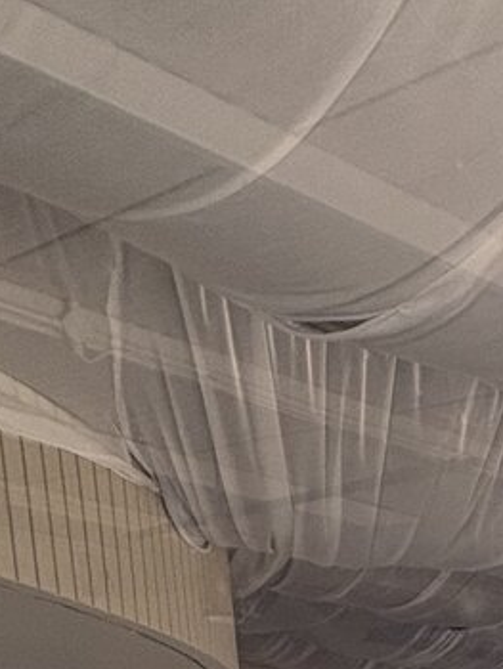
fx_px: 1238
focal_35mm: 64
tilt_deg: -12.7
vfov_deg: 21.5
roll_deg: -1.3
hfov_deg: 18.3
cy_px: 1158
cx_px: 891
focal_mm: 2.22
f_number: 2.2
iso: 250
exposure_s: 1/85
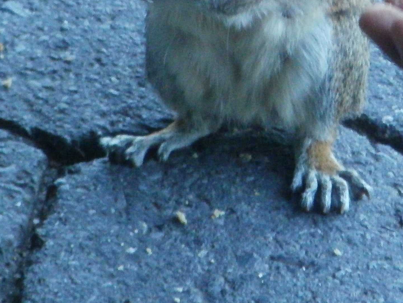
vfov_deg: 2.8
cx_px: 332
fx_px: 6275
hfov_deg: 3.7
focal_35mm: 539
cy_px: -121
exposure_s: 1/50
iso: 400
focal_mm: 31.5
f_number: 5.6
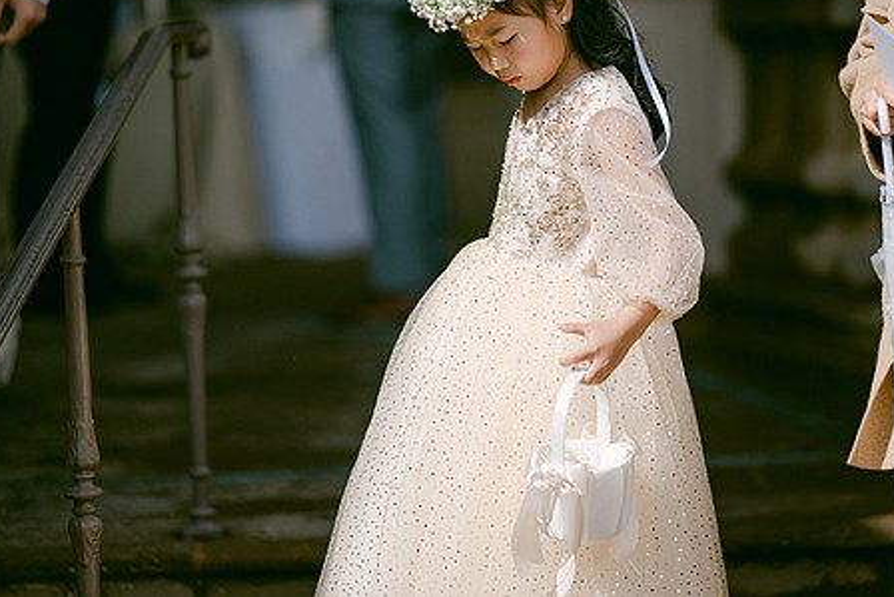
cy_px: 213
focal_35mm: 136
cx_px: 523
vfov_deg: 10.1
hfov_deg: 15.1
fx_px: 3378
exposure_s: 1/16000
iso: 200
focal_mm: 105
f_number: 1.4
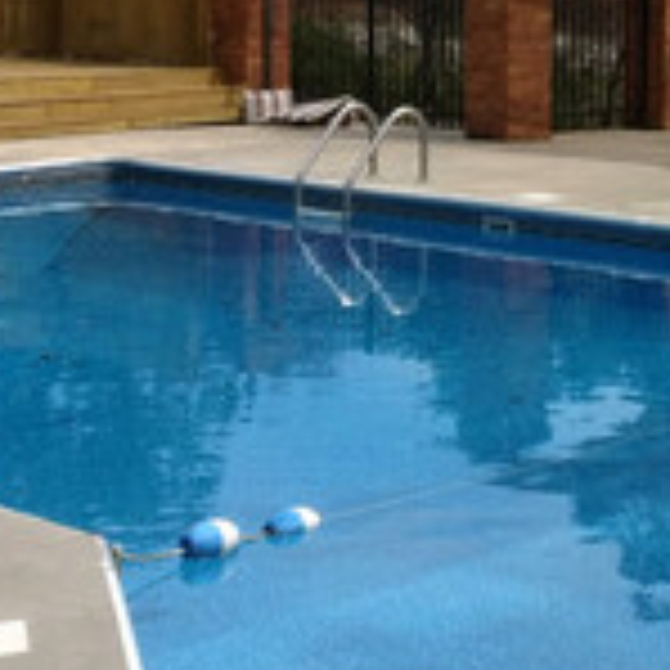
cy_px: -54
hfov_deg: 15.0
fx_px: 2431
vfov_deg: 15.3
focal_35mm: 111
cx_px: 857
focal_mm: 4.26
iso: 100
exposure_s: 1/1482
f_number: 2
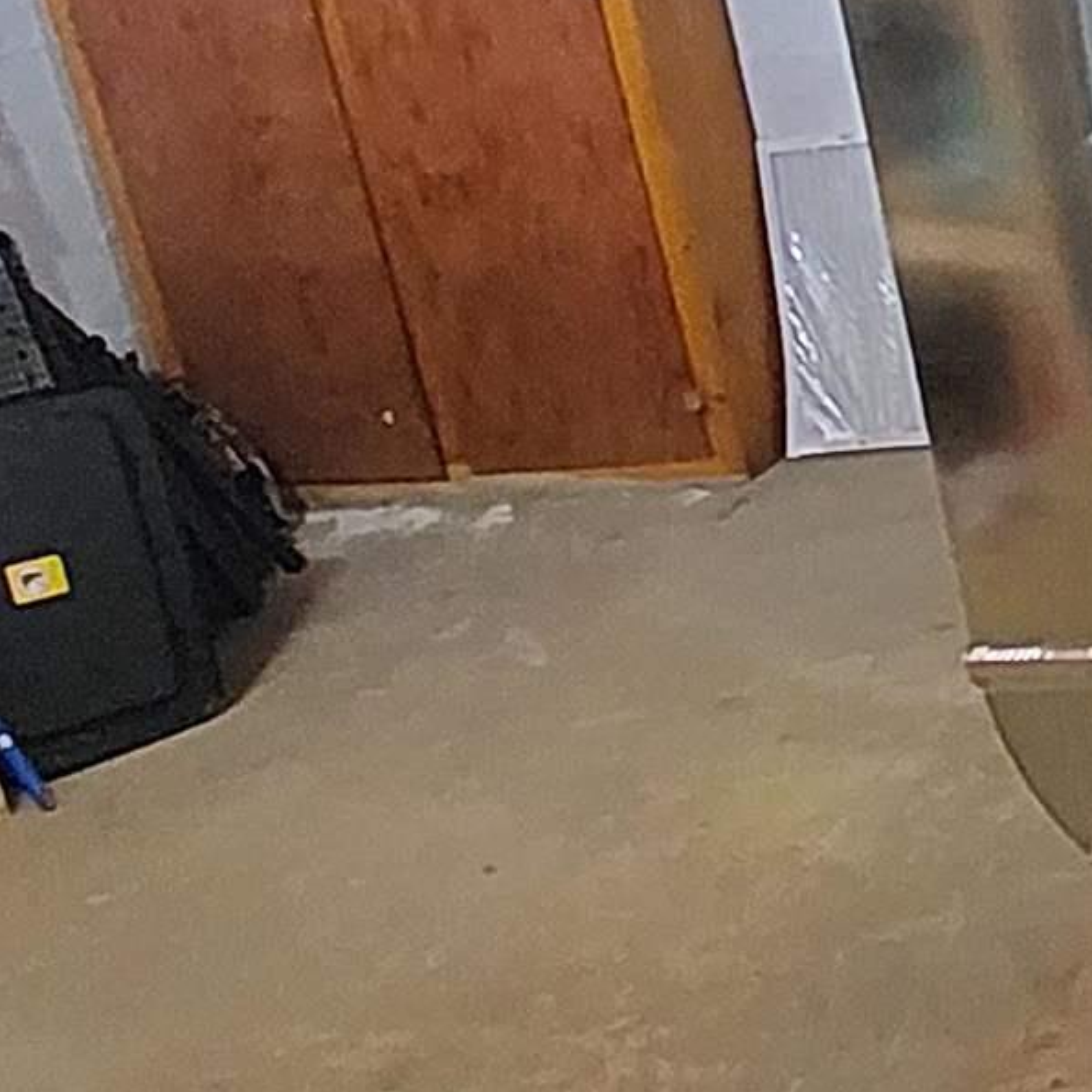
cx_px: 1466
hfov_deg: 21.2
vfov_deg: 23.6
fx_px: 2605
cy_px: 451
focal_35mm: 73
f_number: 2.2
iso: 640
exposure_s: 1/15
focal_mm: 1.64
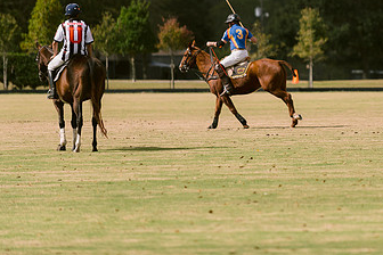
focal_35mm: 259
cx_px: 309
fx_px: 2755
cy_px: 42
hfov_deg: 7.9
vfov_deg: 5.3
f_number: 2.8
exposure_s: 1/8000
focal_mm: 150
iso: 200
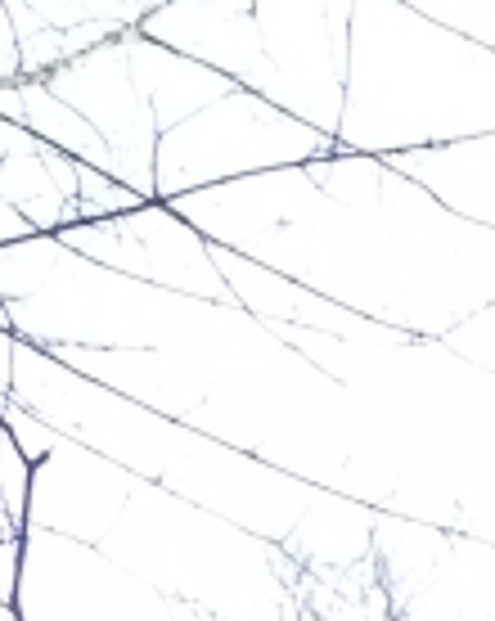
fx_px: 2698
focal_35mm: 147
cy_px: 1368
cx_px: 1305
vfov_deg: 11.4
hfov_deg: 9.1
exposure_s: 1/154
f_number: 5
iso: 160
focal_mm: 4.6
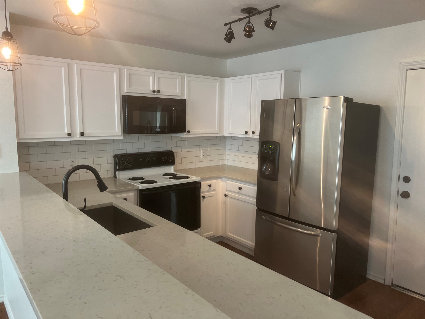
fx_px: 319
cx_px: 212
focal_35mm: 26
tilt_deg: -7.8
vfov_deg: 53.1
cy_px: 160
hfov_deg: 67.3
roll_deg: -0.7
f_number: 1.5
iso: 125
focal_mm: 5.7
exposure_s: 1/120
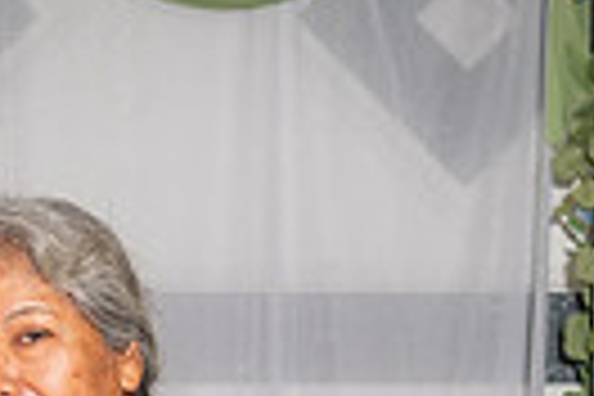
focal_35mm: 285
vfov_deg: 4.8
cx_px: -281
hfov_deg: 7.1
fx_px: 4702
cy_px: 768
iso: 200
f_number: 6.3
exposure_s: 1/200
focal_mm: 55
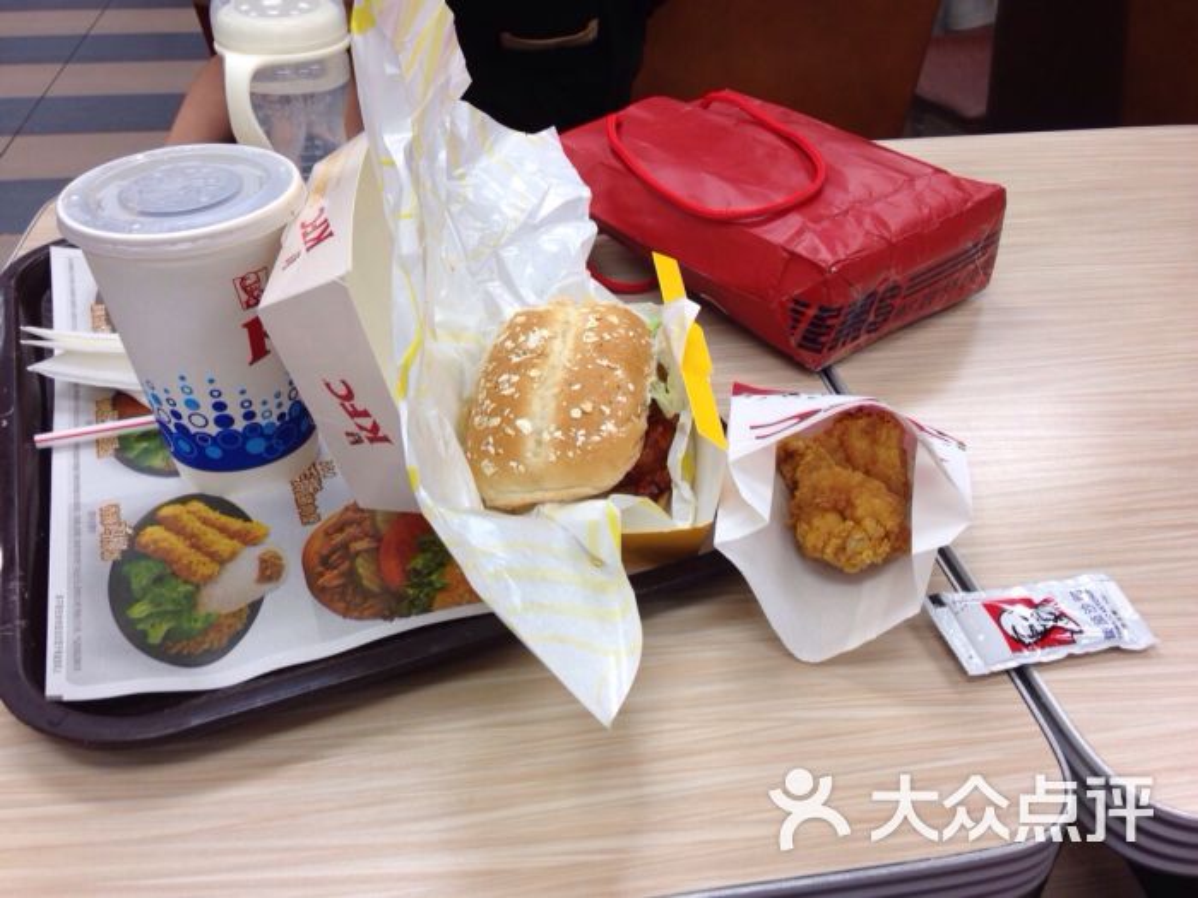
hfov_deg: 55.4
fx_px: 1142
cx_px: 599
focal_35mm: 33
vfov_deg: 42.9
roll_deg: -1.0
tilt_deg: -35.2
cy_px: 449
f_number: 2.4
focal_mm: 4.12
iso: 50
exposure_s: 1/30
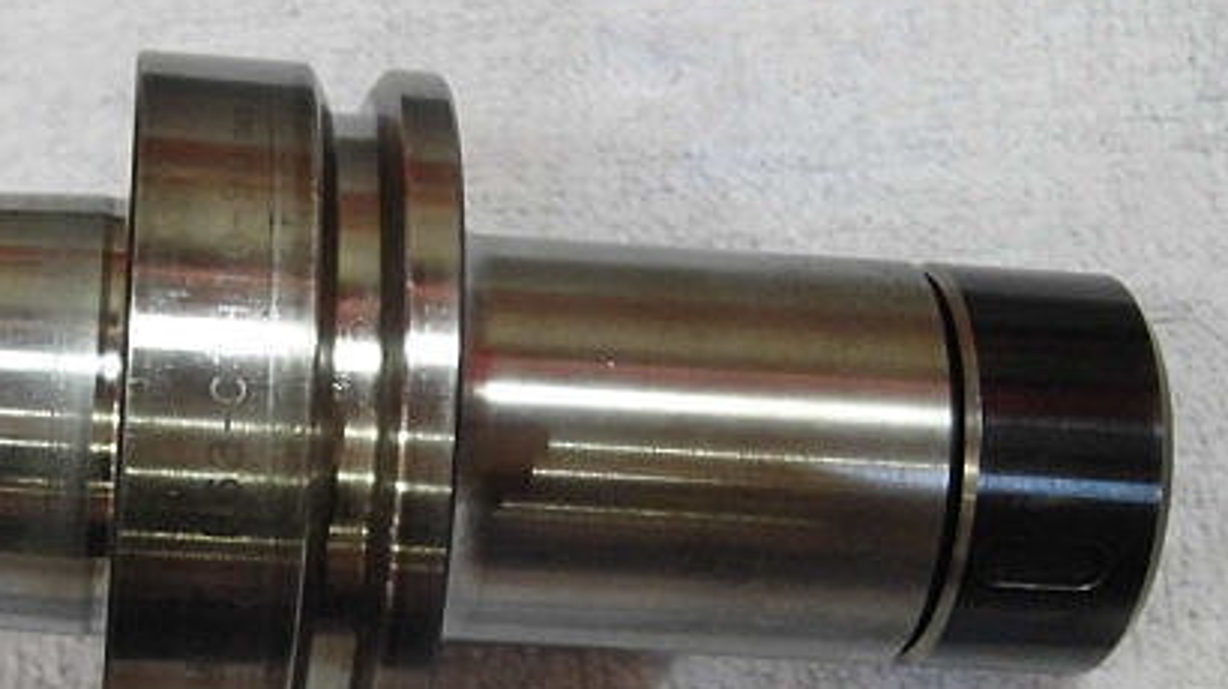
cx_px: 377
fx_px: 2603
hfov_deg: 26.3
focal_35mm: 80
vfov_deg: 15.0
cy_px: 488
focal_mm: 8.3
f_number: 3.4
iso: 400
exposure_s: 1/25
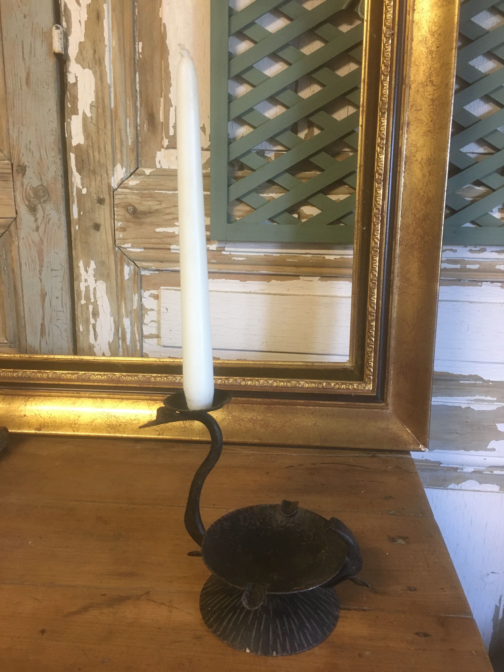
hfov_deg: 48.2
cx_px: 252
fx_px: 563
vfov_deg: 61.7
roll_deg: -1.7
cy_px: 336
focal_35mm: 29
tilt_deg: -16.9
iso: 200
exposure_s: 1/33
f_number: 2.2
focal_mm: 4.15
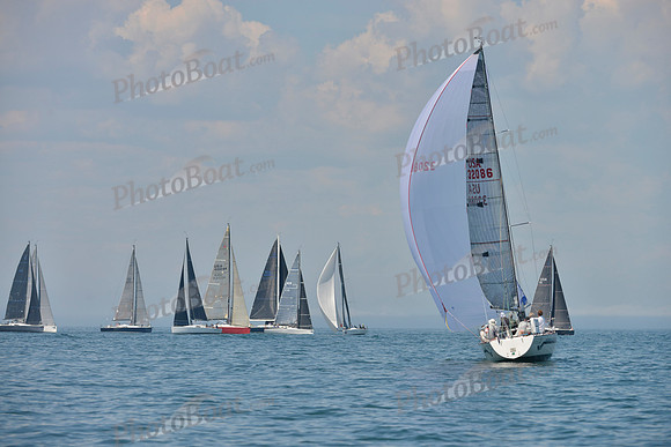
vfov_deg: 6.9
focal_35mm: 200
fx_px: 3728
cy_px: 224
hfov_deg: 10.3
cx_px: 336
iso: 200
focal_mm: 200
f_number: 6.3
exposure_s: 1/1250
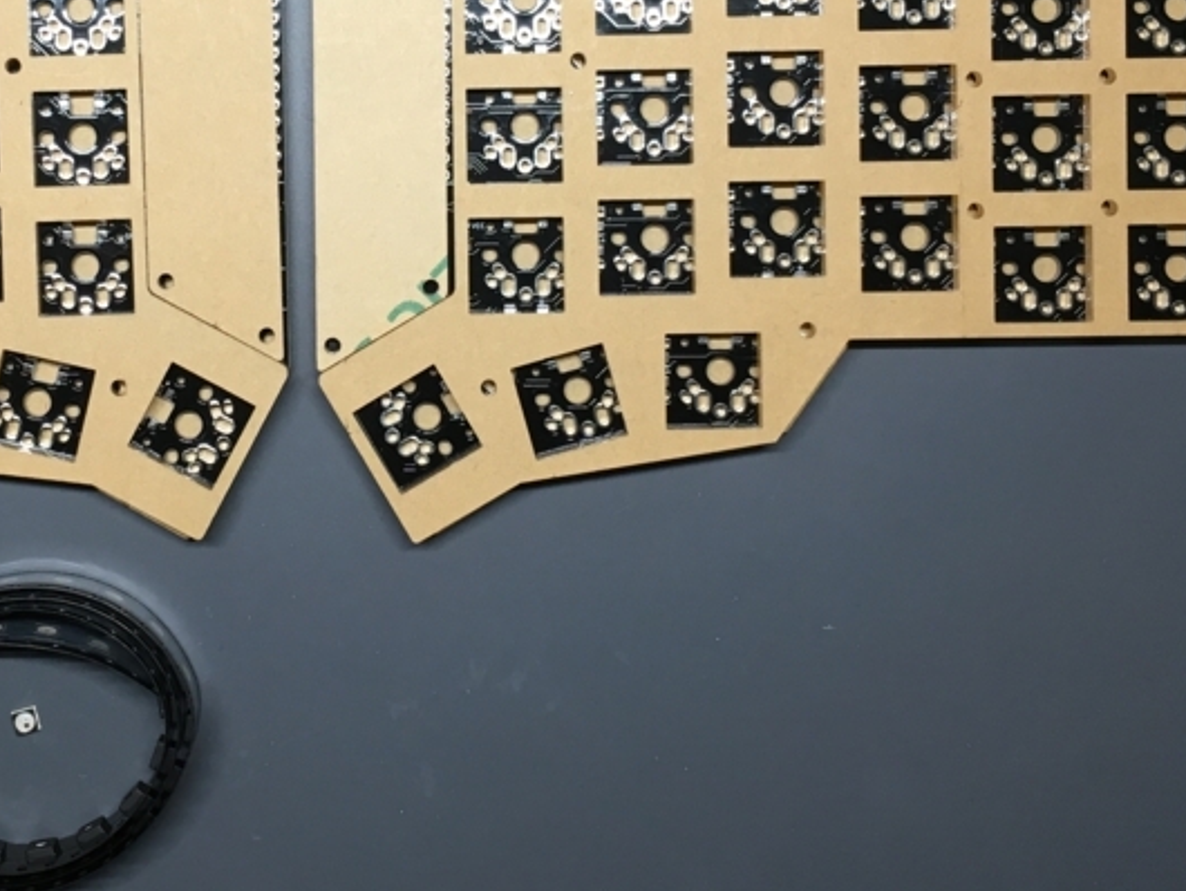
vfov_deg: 25.7
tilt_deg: -89.6
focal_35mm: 56
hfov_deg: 33.9
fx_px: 1920
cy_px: 201
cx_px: 354
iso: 25
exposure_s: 1/40
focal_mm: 4.15
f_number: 2.2
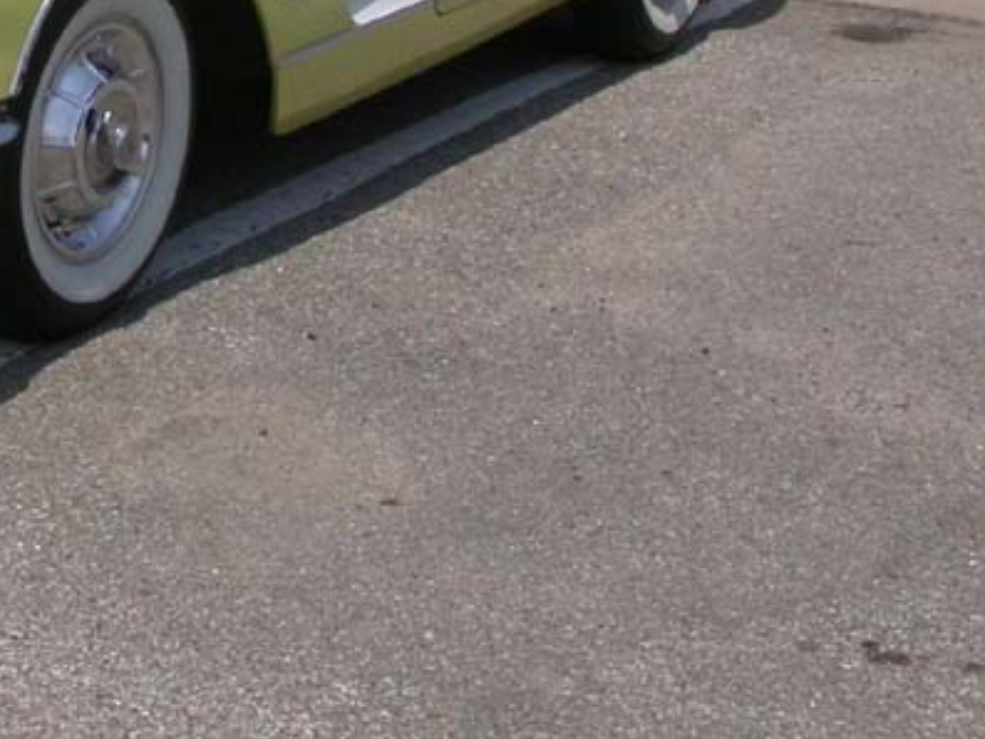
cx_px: -62
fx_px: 2789
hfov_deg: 19.3
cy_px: -129
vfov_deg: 14.6
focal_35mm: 98
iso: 100
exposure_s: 1/660
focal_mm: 7.85
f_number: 7.5
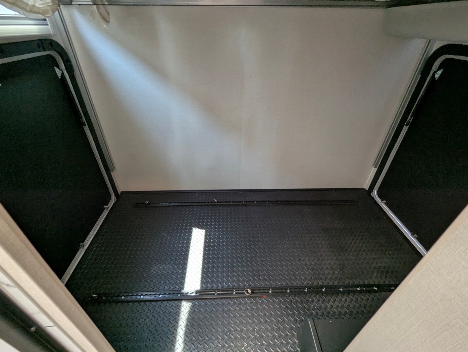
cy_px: 176
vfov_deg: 78.2
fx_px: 217
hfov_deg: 94.4
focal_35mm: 16
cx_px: 234
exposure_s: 1/36.5
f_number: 2.2
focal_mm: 2.35
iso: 117
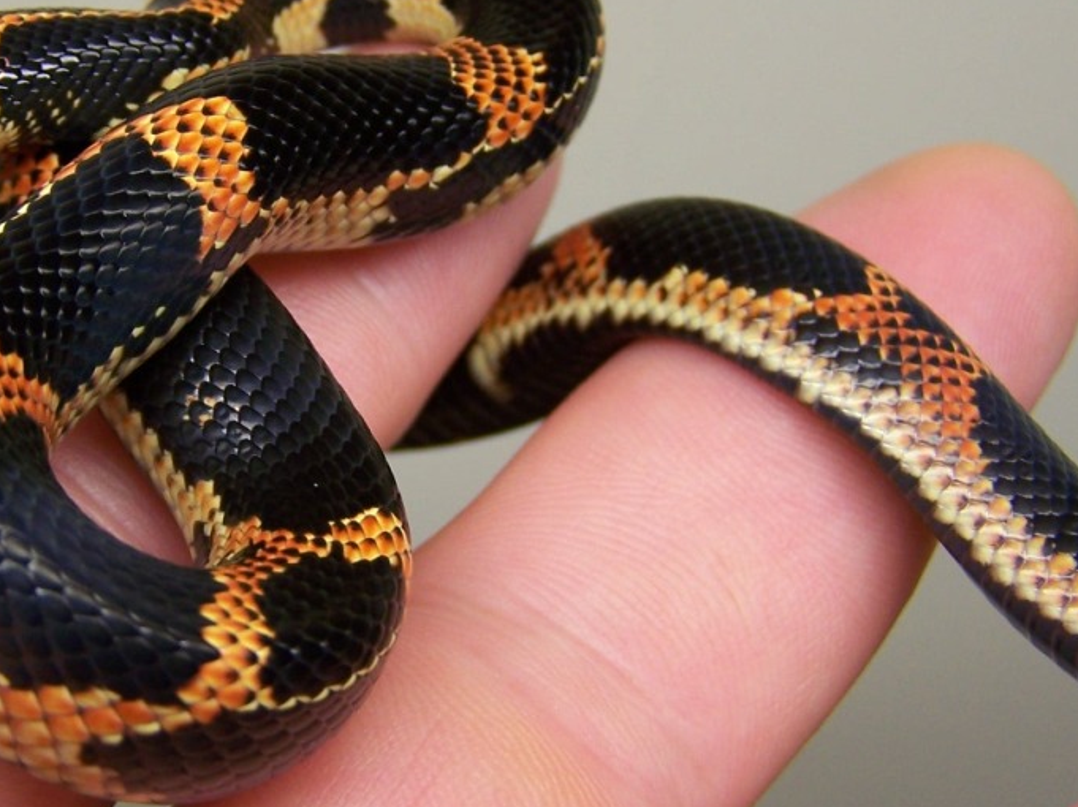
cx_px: 364
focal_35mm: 67
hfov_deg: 28.8
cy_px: 339
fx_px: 2085
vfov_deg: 21.9
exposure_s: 1/60
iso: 80
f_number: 2.8
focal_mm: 6.3
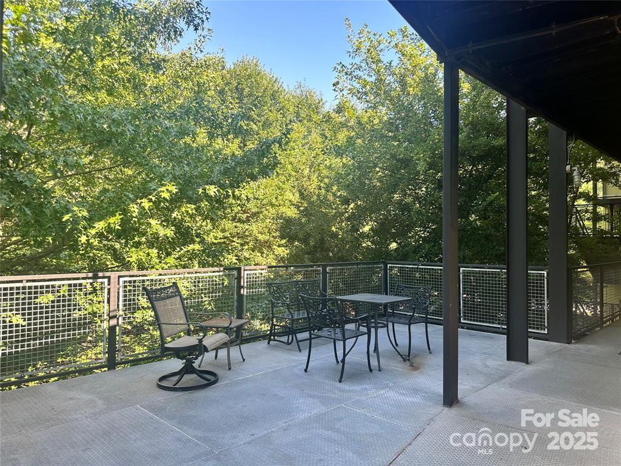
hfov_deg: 71.6
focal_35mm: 24
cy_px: 233
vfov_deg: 56.8
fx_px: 431
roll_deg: -0.7
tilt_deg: +0.7
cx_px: 310
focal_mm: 6.86
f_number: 1.78
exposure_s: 1/294
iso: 80
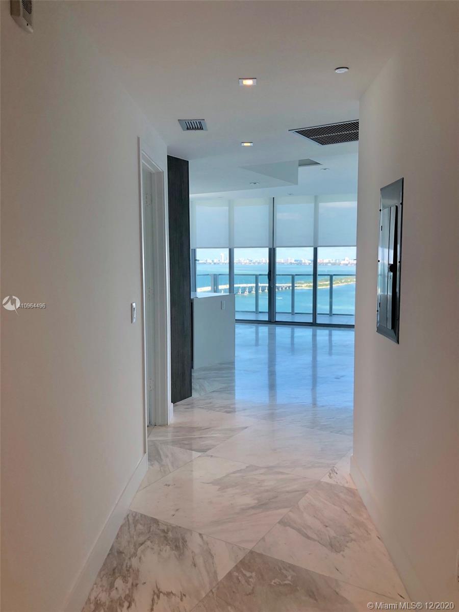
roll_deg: +1.3
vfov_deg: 63.4
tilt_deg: -4.7
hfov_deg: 49.7
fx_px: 495
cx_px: 230
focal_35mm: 28
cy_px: 306
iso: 20
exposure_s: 1/153
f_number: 1.8
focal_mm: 4
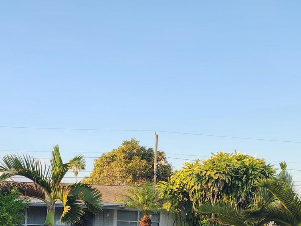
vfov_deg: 28.2
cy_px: 216
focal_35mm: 49
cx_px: 27
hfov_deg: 36.4
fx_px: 426
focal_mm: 5.4
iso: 20
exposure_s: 1/357
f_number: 1.8
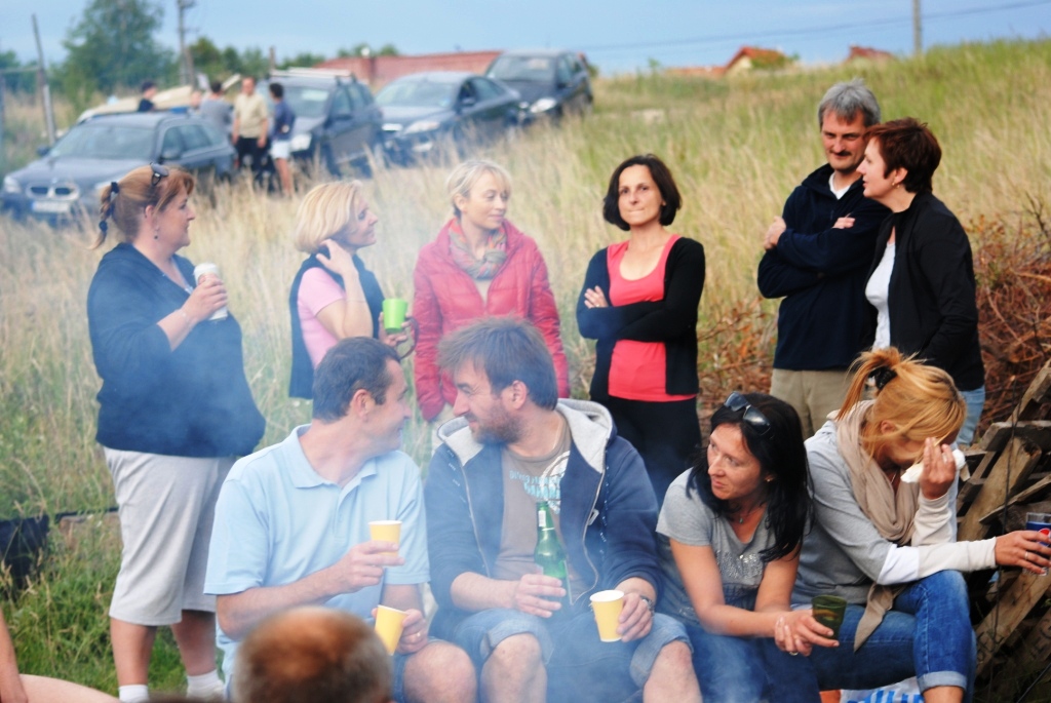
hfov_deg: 19.4
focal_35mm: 105
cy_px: 352
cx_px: 526
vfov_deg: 13.1
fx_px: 3068
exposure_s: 1/125
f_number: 4
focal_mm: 70
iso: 200
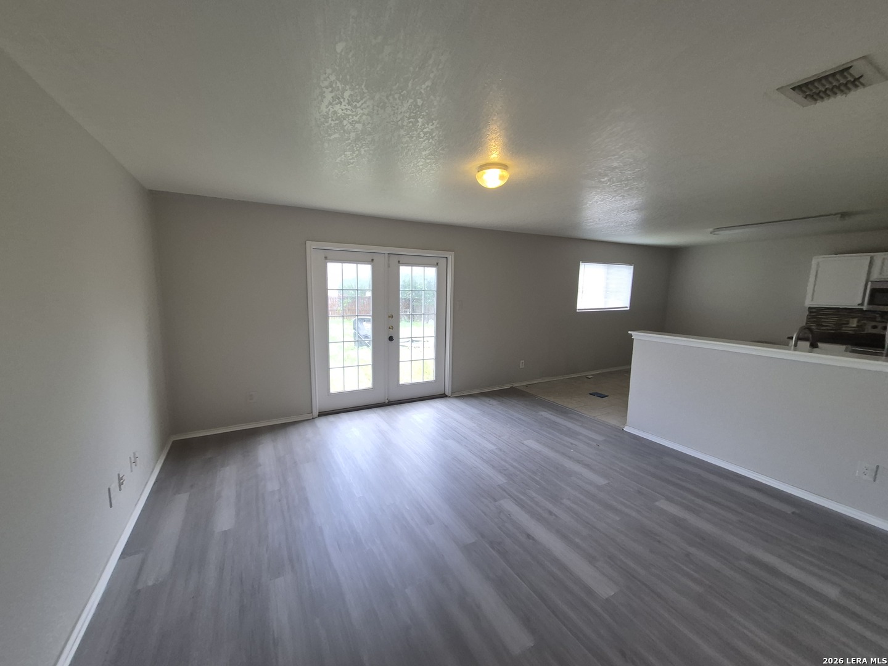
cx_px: 444
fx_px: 333
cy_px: 333
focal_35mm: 13
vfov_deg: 89.9
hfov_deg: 106.2
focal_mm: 1.74
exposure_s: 1/120
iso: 80
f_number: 2.2
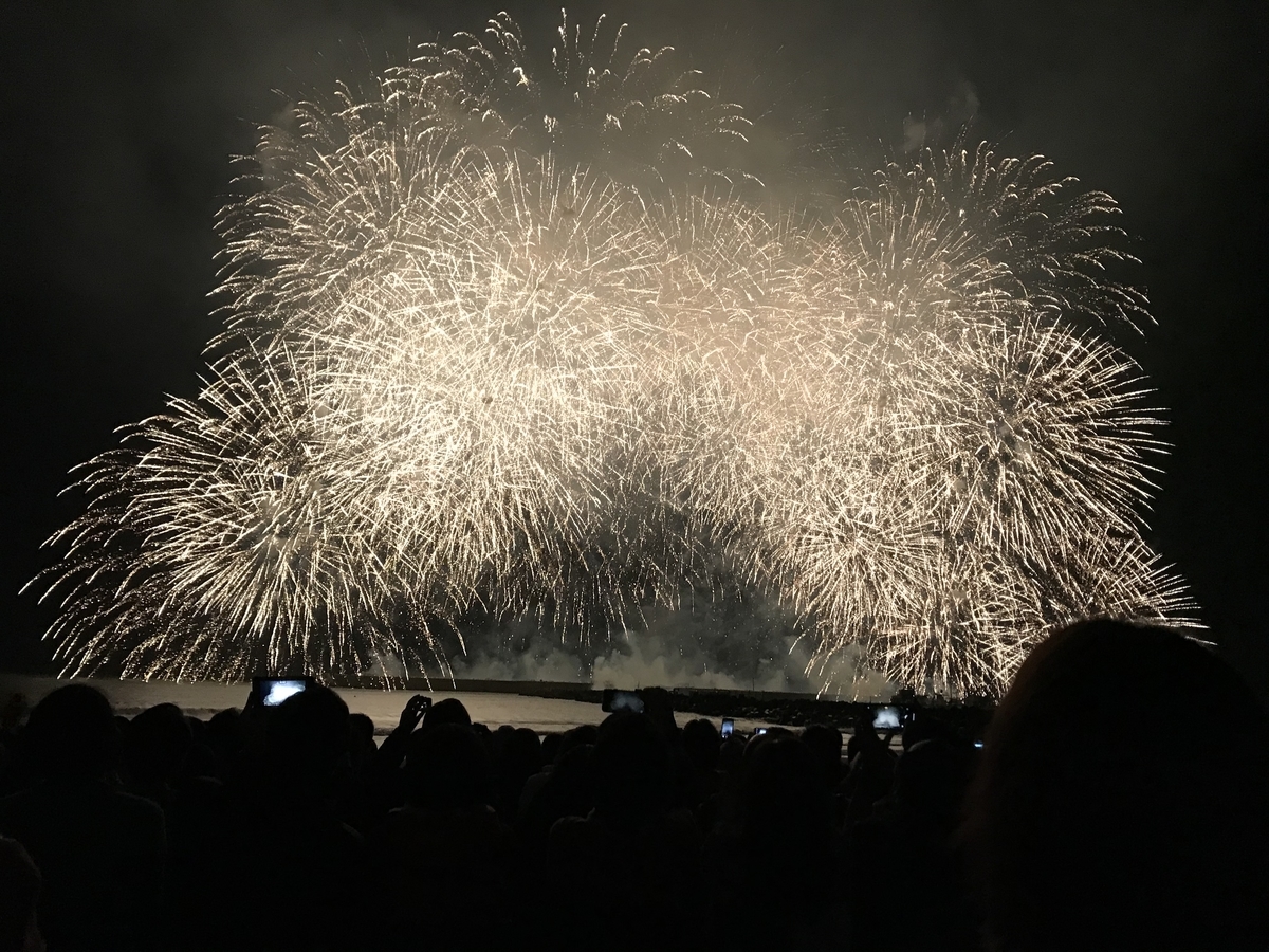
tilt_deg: +11.0
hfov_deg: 63.4
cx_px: 634
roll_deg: -1.6
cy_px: 476
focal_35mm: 28
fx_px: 1026
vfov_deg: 49.7
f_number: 1.8
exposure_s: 1/13
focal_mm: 3.99
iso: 100
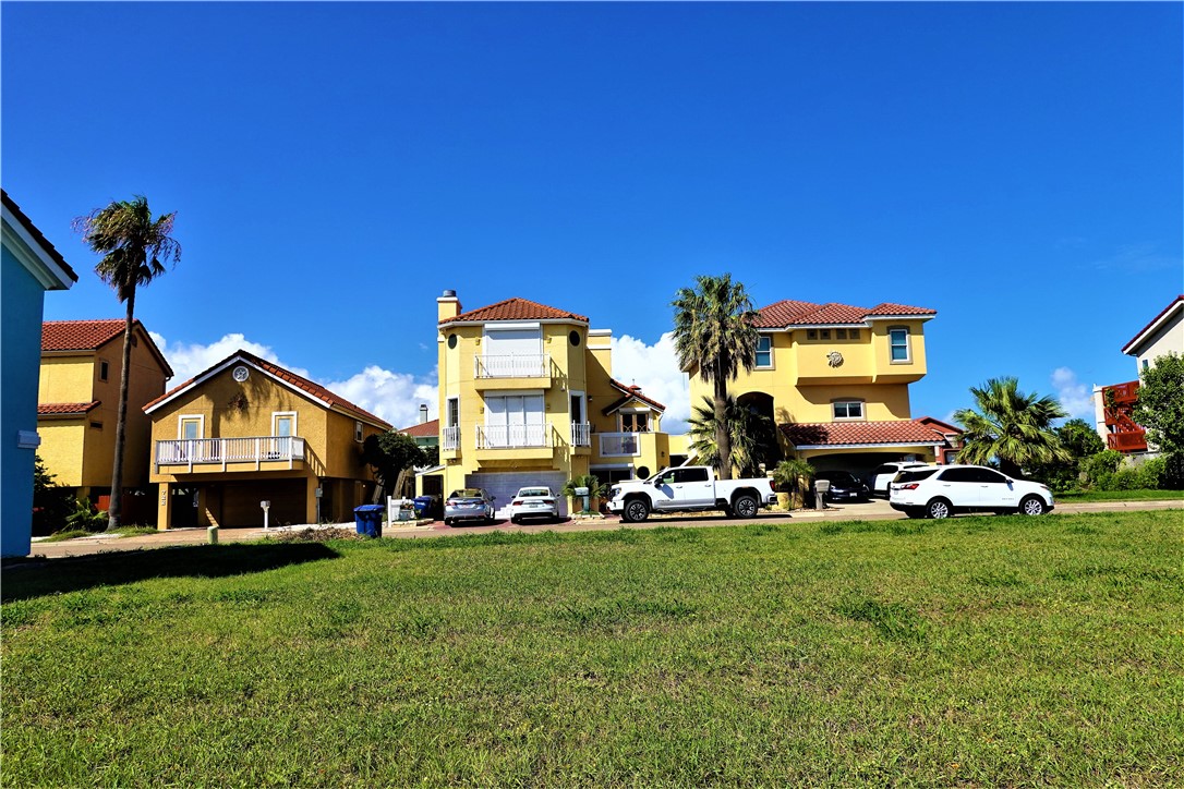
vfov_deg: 53.1
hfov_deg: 73.7
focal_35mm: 24
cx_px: 592
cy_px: 394
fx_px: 789
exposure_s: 1/1000
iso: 100
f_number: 5
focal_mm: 9
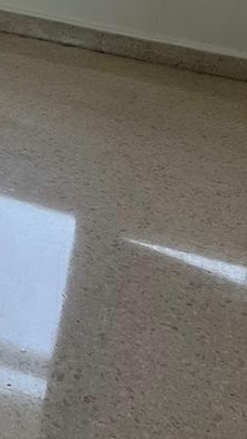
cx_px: -72
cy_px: -12
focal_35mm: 84
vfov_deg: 24.1
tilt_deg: -12.9
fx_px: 977
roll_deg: -6.9
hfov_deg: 13.9
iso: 50
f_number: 1.5
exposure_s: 1/728
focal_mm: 5.7
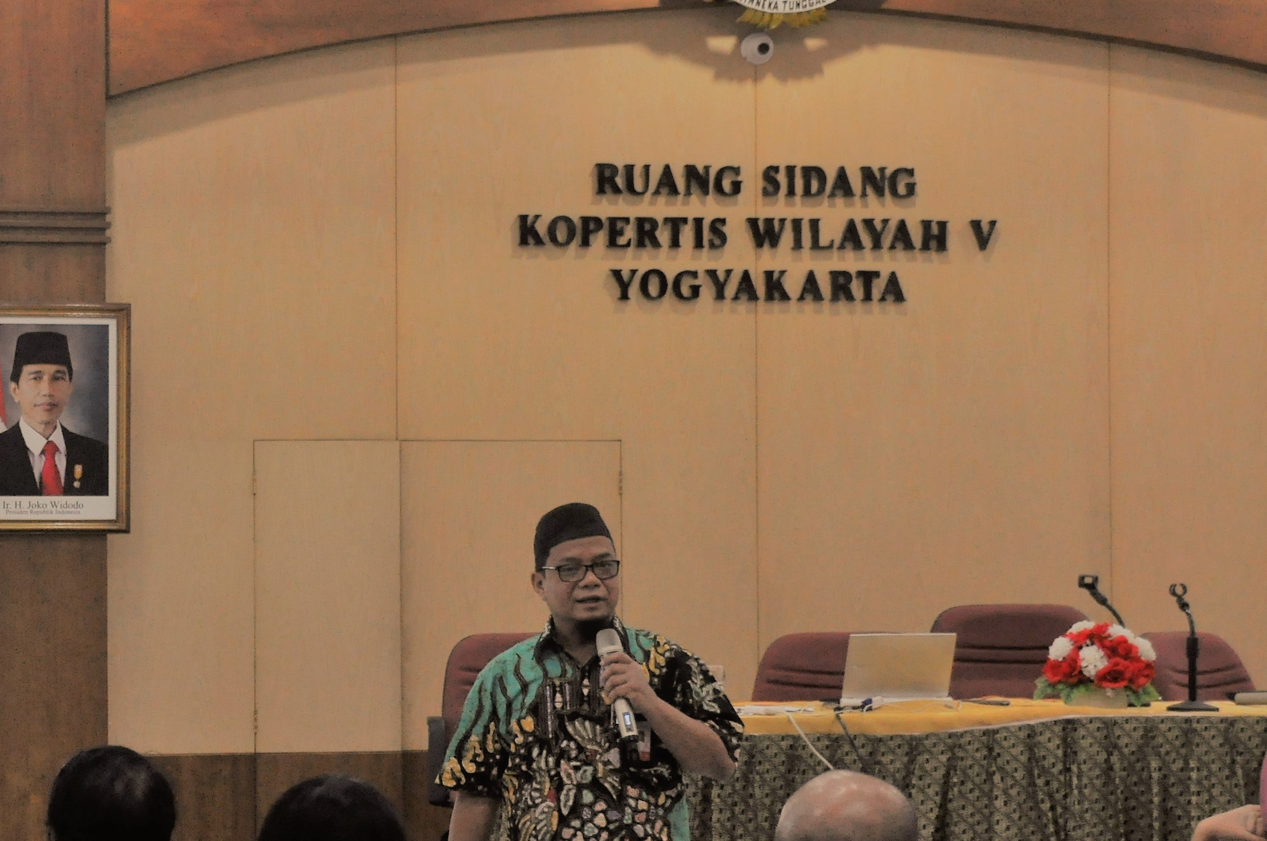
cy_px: 470
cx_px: 199
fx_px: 3409
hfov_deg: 20.7
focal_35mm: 97
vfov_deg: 14.1
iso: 800
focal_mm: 36
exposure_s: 1/45
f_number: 5.6
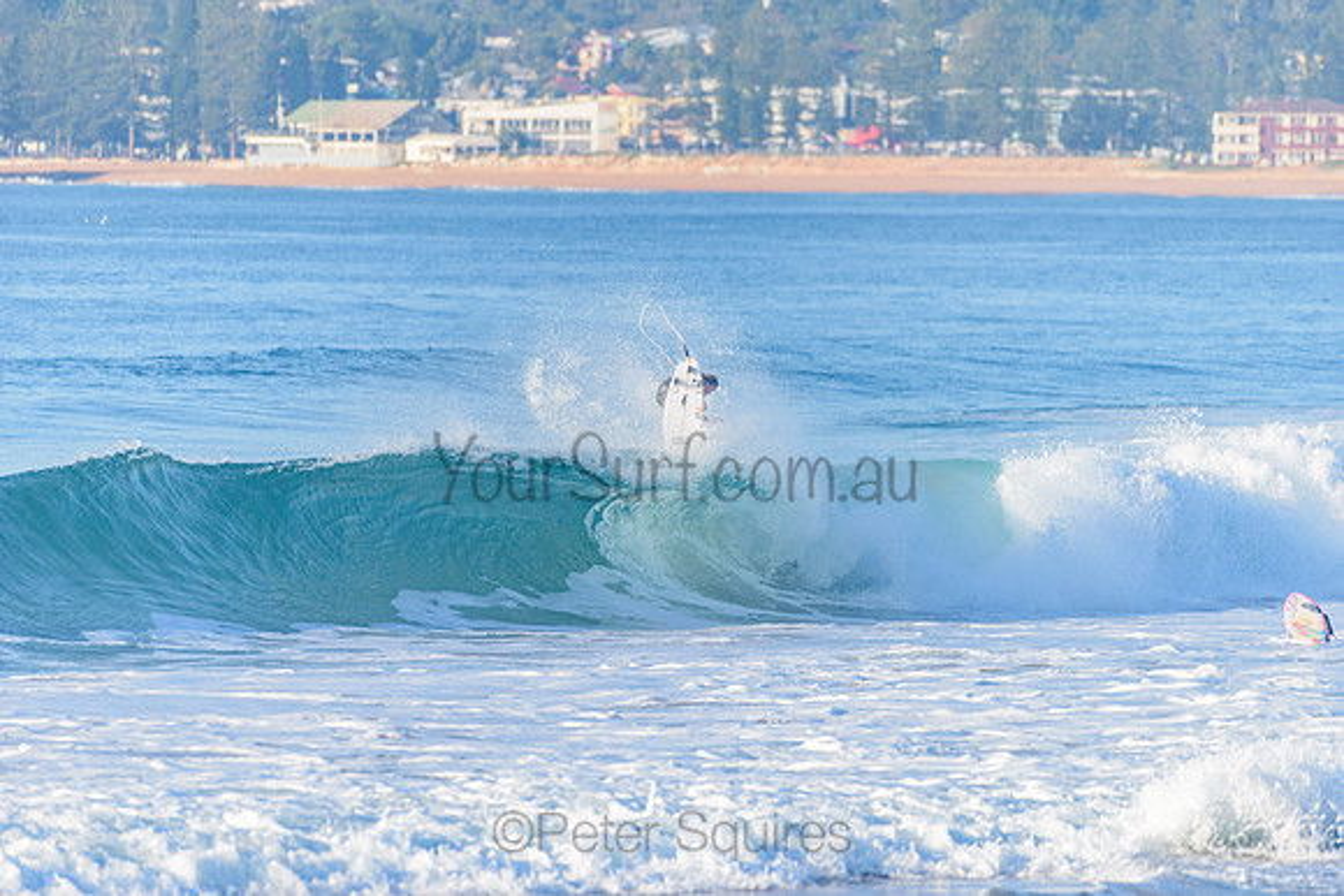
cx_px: 672
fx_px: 18670
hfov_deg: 4.1
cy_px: 448
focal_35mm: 500
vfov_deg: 2.8
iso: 320
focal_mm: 500
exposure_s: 1/2000
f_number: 5.6
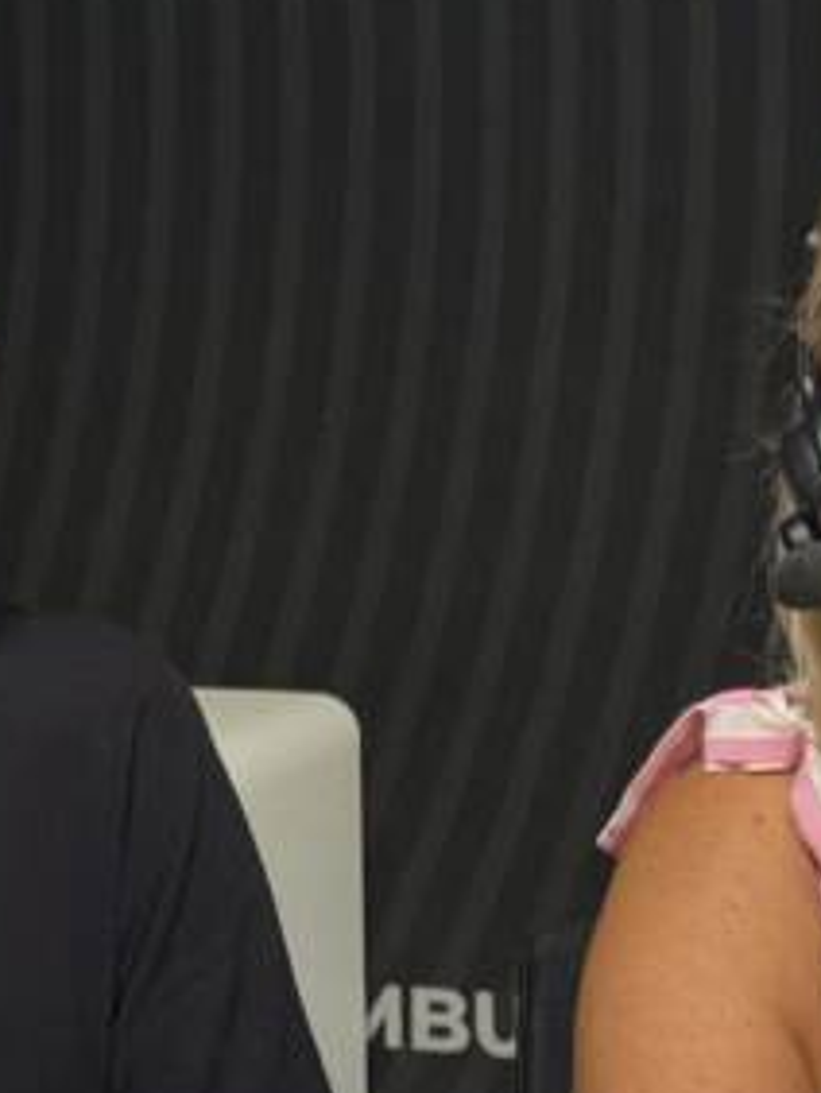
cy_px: 682
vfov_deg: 11.6
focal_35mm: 170
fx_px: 5368
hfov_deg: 8.7
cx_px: 333
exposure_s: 1/40
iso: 250
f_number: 1.78
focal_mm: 6.76
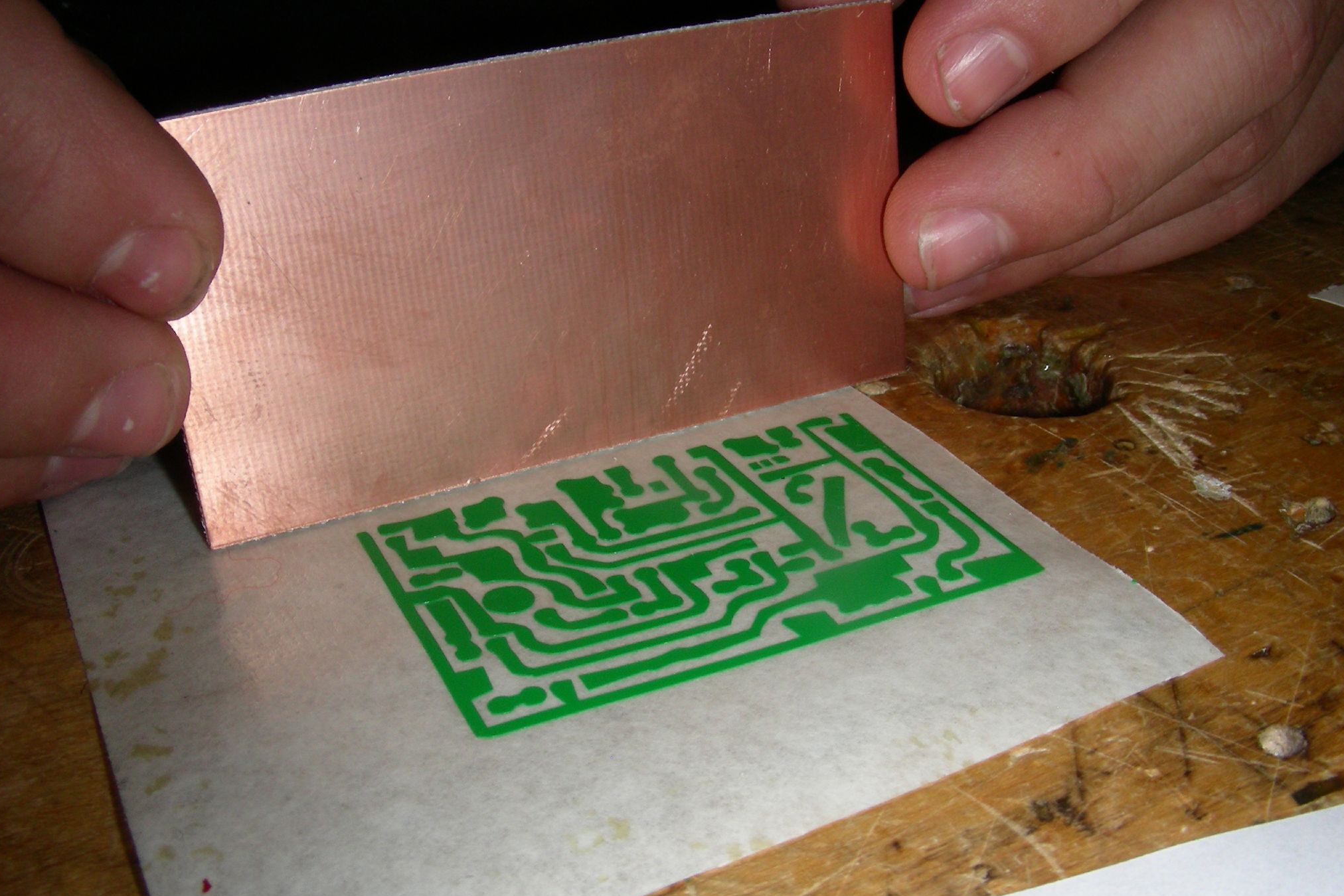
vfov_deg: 33.4
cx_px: 674
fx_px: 1493
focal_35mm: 40
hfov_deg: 48.5
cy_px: 468
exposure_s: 1/60.1
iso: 50
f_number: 6.8
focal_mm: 6.3
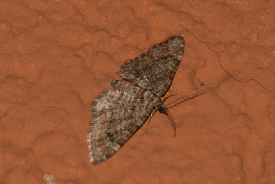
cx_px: 138
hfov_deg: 13.7
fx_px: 1147
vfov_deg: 9.2
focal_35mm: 150
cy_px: 92
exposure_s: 1/200
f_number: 16
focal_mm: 100
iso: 100
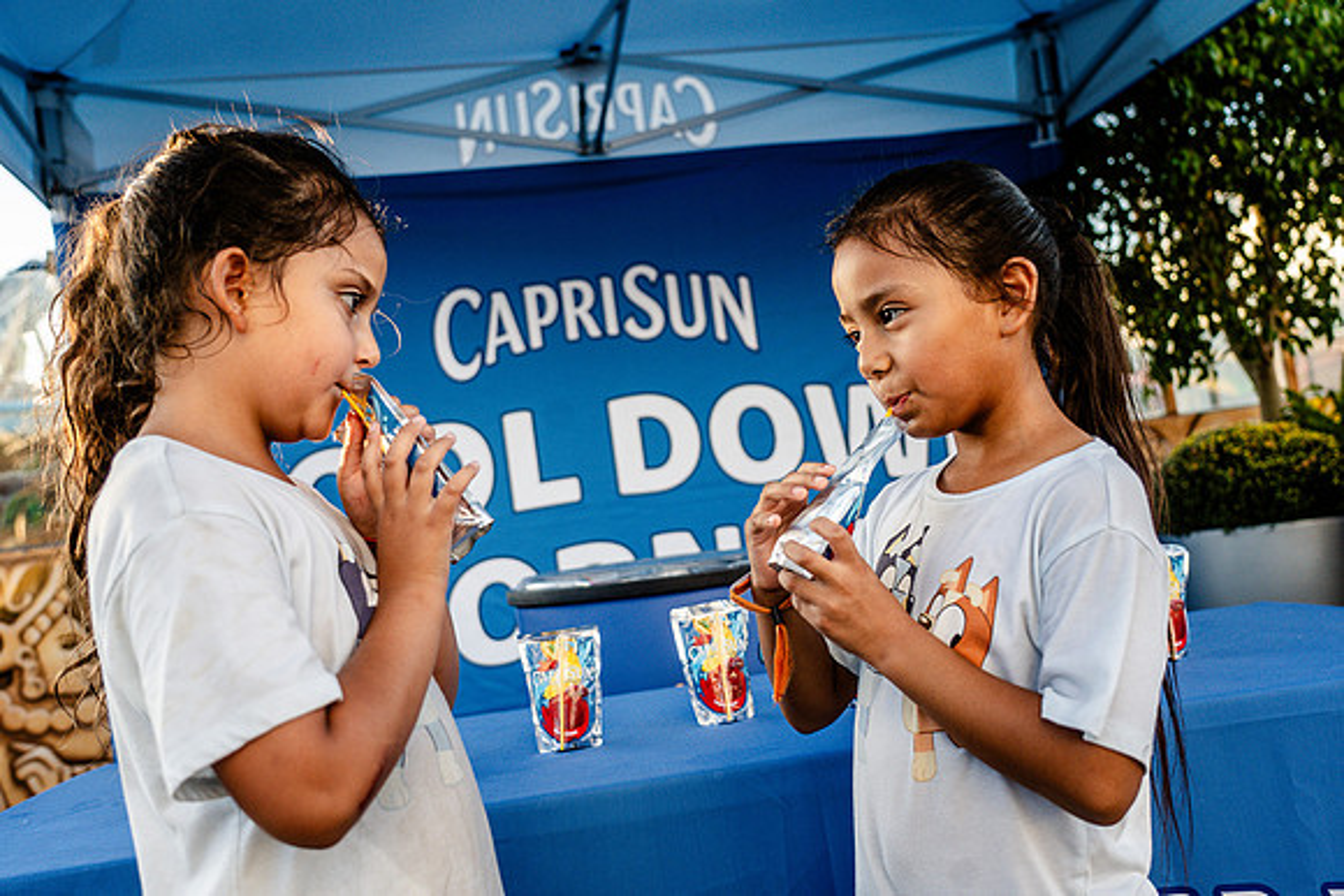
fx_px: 1195
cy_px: 448
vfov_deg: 41.1
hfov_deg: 58.7
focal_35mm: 32
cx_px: 672
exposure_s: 1/640
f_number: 4
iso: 800
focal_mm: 32
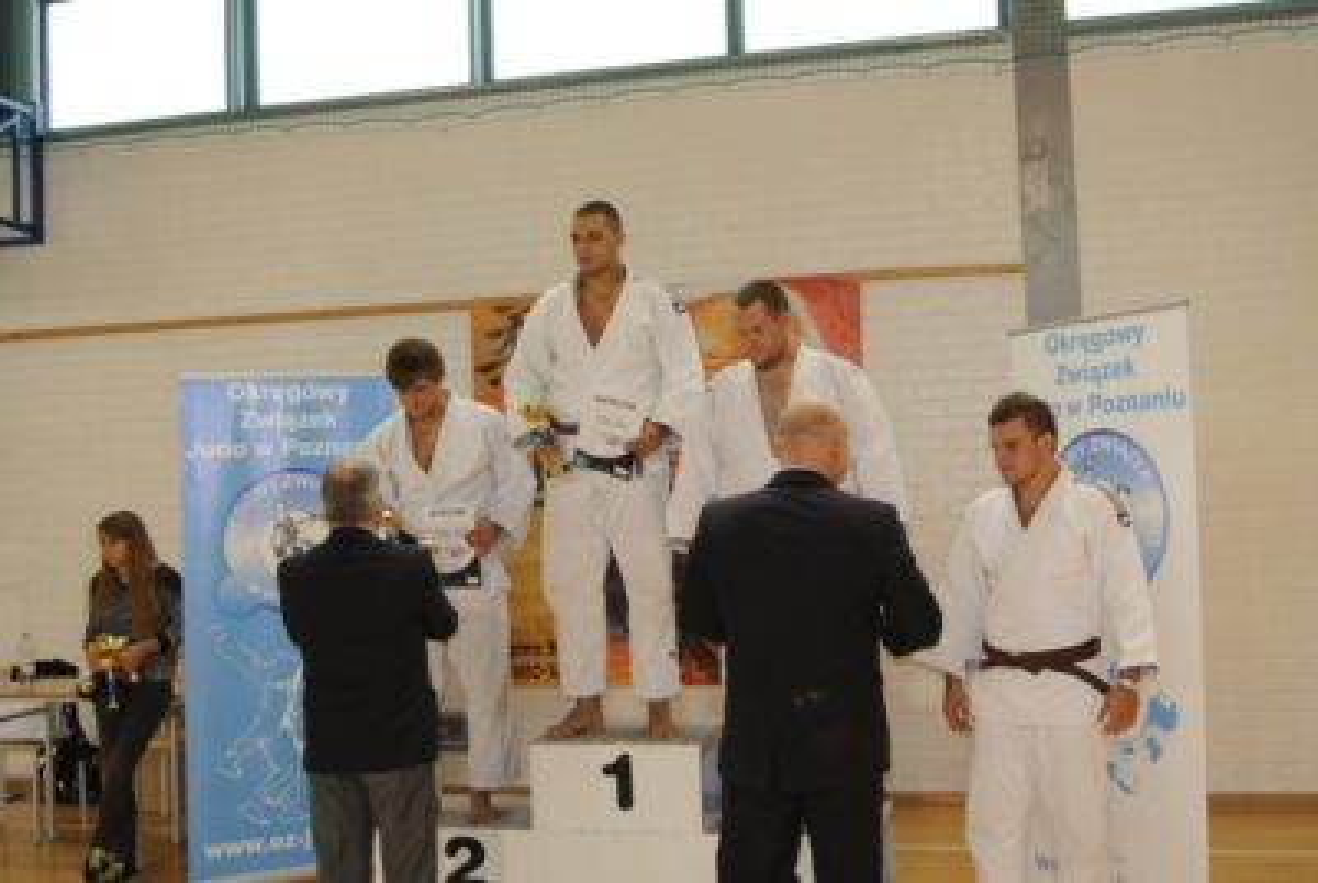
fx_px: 1430
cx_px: 659
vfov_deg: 34.3
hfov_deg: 49.5
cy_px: 442
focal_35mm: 39
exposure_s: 1/60
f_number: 4
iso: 280
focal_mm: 14.5
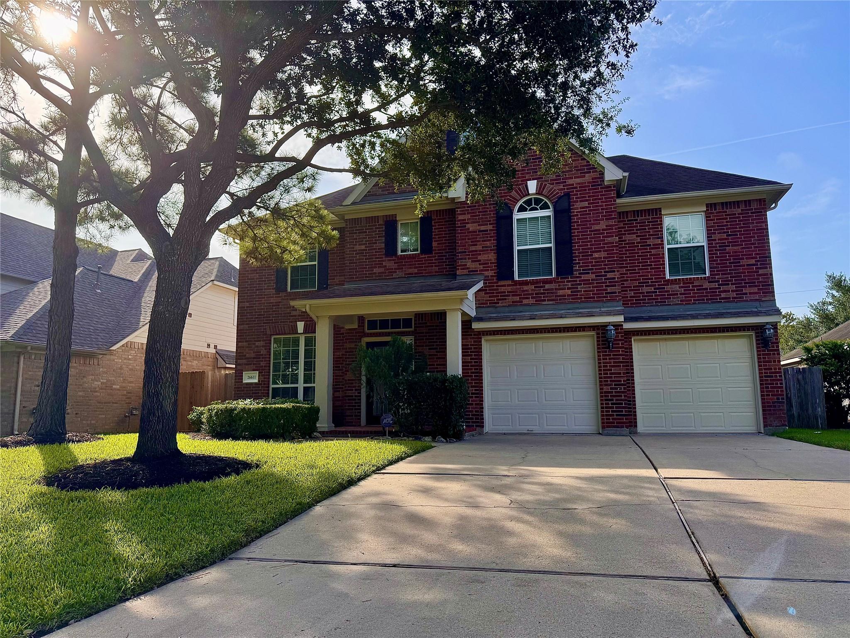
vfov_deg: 56.8
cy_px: 319
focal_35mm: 24
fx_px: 589
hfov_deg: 71.6
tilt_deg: +8.8
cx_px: 425
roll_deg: +0.6
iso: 80
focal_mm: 6.76
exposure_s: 1/4950
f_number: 1.78
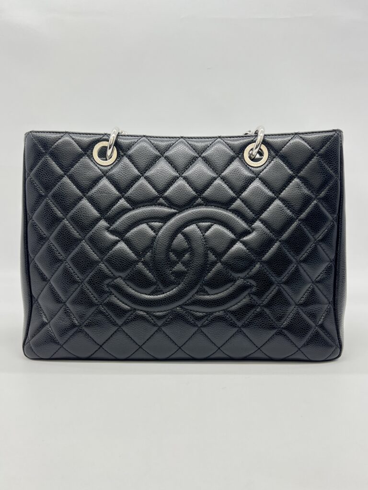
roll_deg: -0.3
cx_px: 184
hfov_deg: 53.1
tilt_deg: -8.2
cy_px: 245
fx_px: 369
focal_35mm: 26
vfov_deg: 67.3
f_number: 1.5
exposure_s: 1/100
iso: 32
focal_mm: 5.7
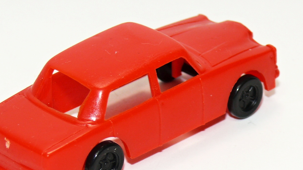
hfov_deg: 9.8
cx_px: 140
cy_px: 93
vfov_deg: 5.5
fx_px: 1776
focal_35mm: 221
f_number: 4
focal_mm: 18.6
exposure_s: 1/30
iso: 100
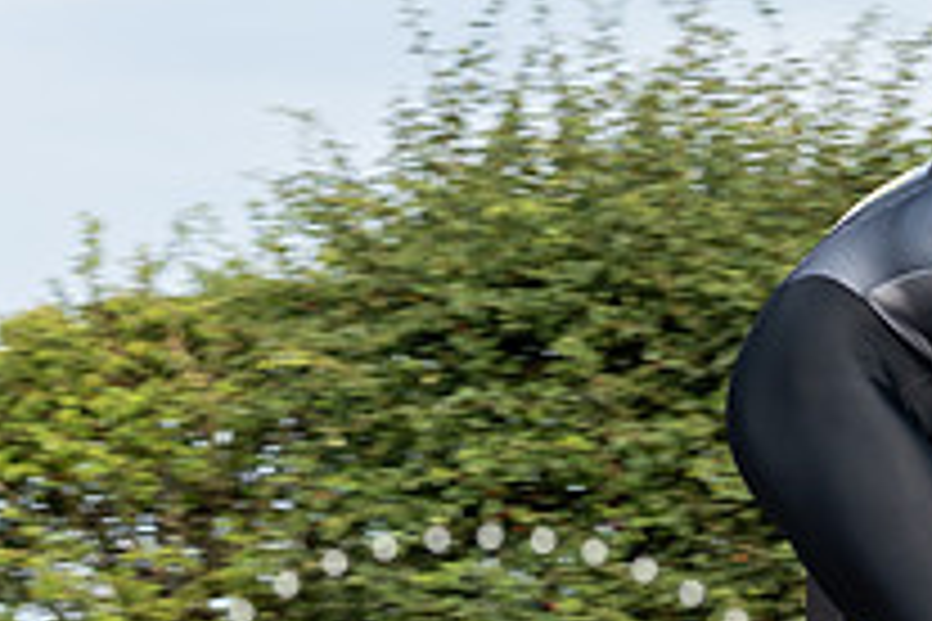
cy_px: 393
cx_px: 1282
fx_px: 7067
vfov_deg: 5.0
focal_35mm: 273
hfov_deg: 7.4
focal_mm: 45
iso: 125
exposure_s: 1/640
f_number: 4
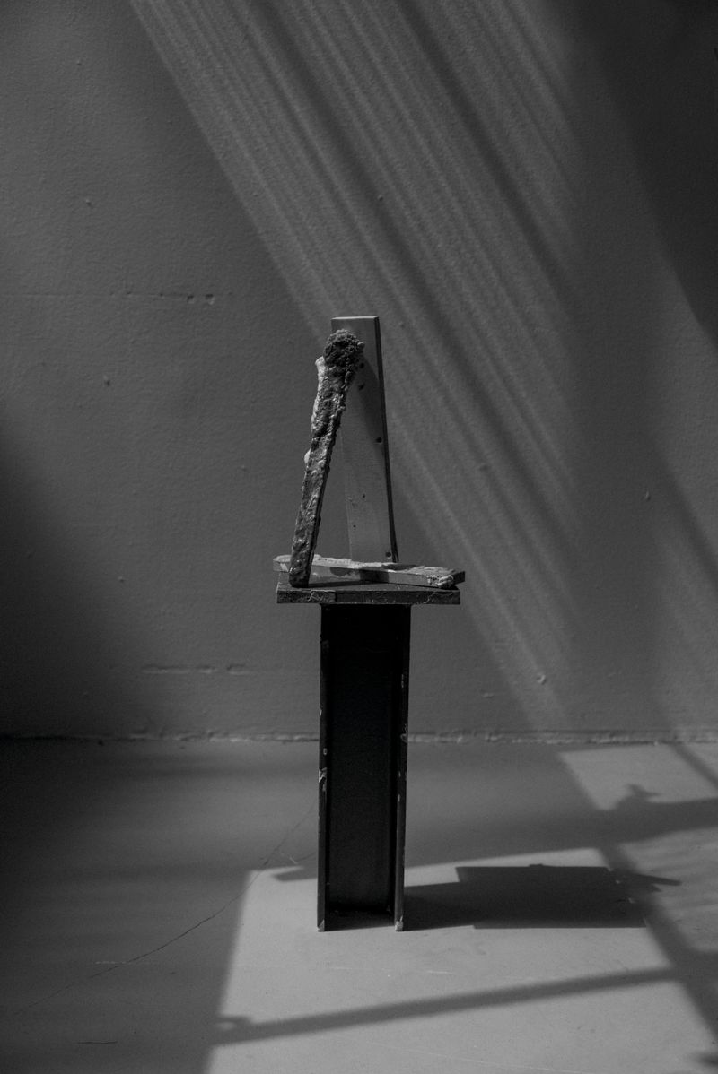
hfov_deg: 38.9
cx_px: 359
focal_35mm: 34
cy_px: 537
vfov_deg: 55.8
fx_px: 1016
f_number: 4
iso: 125
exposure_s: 1/1250
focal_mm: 34
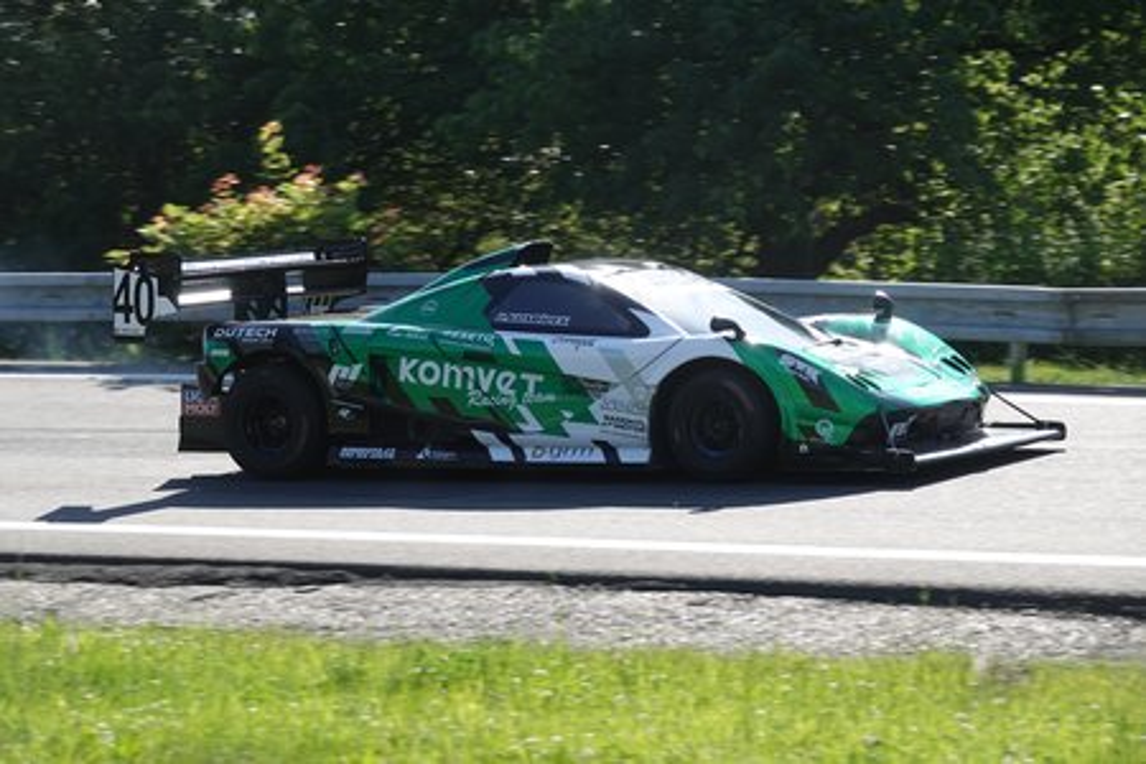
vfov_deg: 10.2
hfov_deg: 15.2
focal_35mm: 135
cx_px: 573
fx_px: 4297
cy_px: 382
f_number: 4
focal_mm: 49.51
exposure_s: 1/800
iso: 160
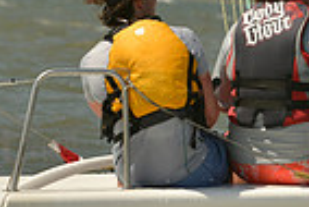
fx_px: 7724
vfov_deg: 1.5
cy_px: 27
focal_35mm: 899
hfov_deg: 2.3
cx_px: 191
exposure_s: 1/1600
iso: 280
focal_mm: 220
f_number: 9
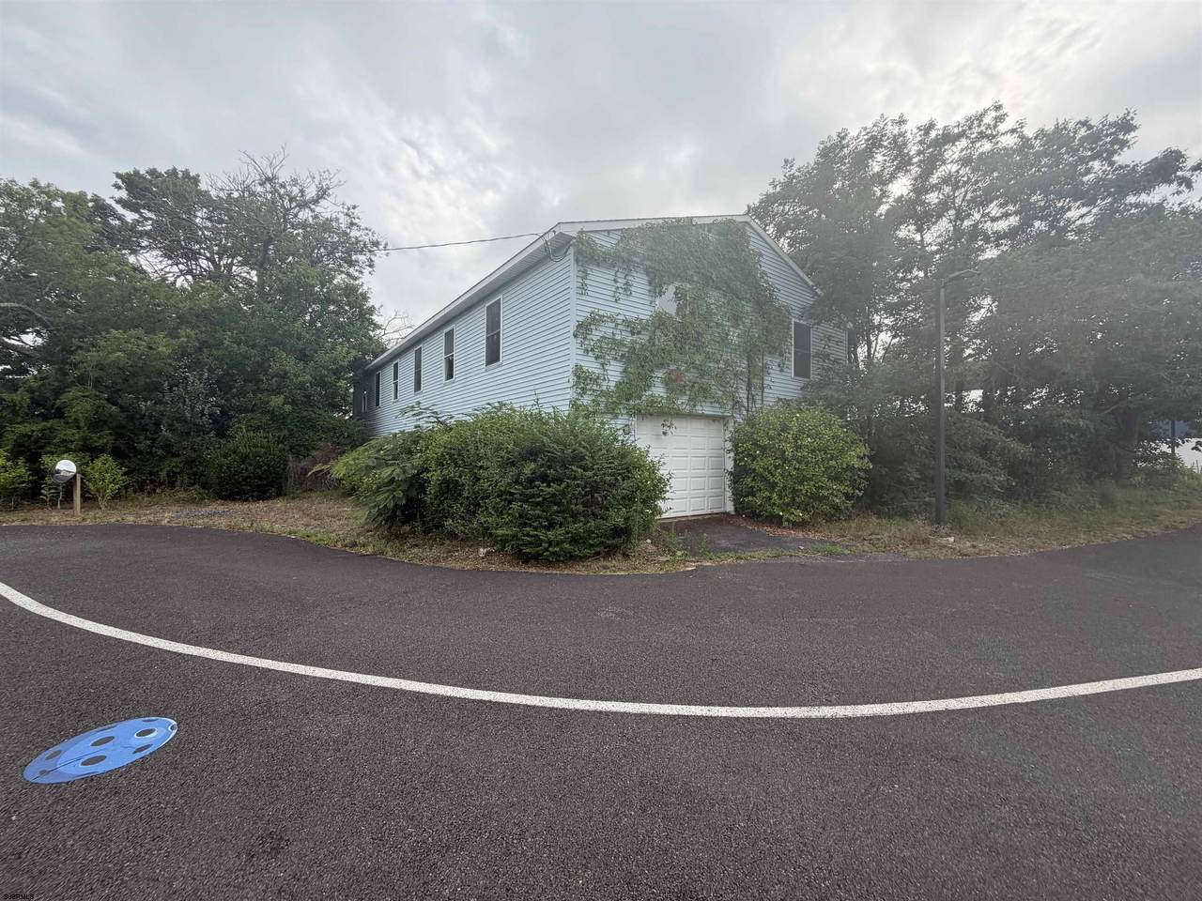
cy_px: 450
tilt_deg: +1.1
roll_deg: -0.3
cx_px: 601
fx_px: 486
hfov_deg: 102.1
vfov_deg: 85.7
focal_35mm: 14
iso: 50
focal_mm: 2.22
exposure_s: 1/502
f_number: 2.2
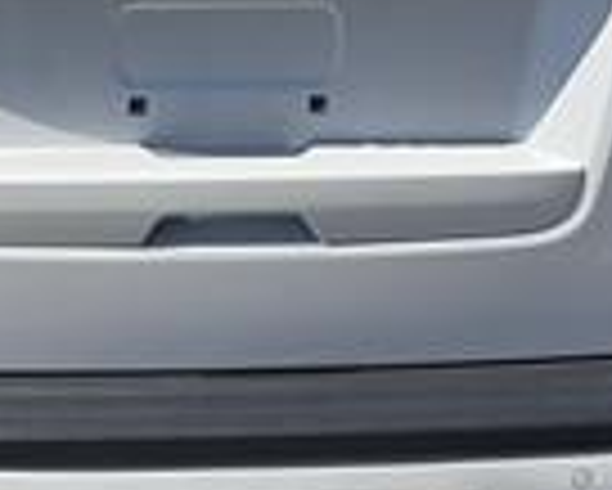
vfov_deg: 12.8
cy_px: -22
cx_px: 248
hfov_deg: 16.1
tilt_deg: -13.9
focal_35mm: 119
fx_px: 2157
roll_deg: +1.1
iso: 64
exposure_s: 1/5348
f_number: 1.6
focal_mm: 5.96
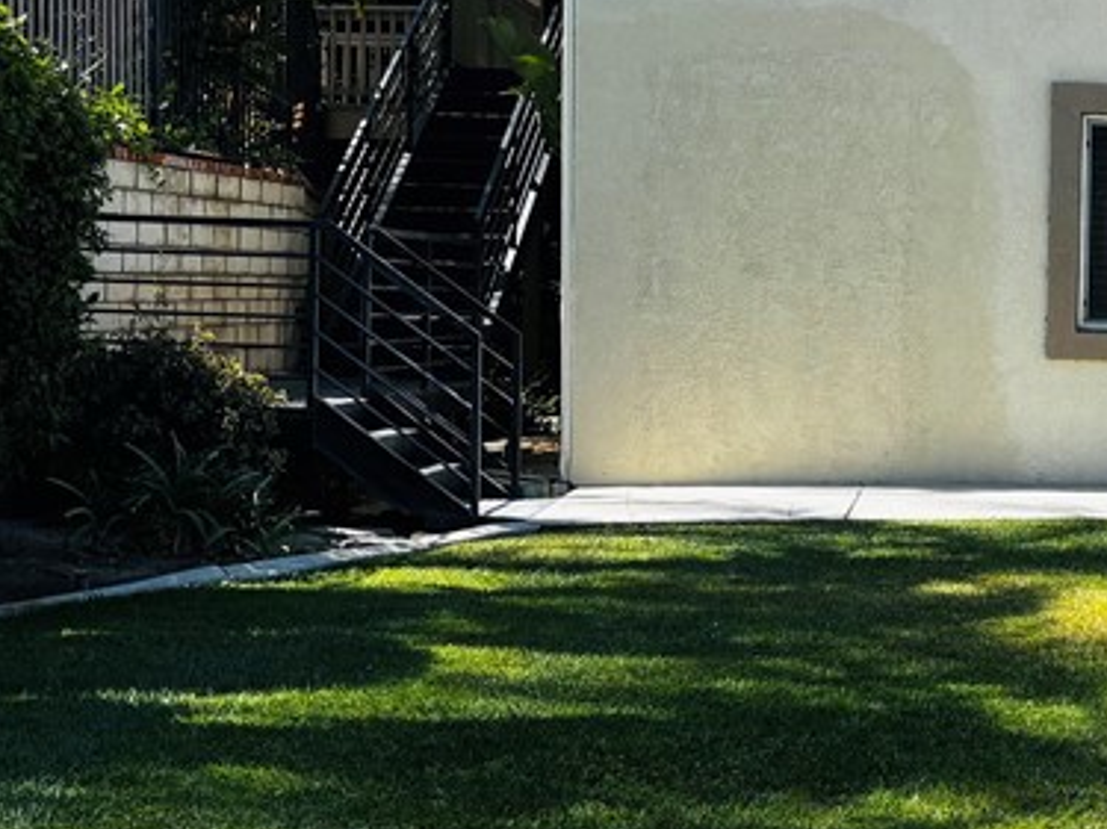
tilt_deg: -3.1
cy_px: 404
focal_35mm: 71
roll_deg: -1.6
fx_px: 2270
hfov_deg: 25.4
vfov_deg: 20.7
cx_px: 1216
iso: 50
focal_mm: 5.96
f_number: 1.6
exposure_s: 1/1695
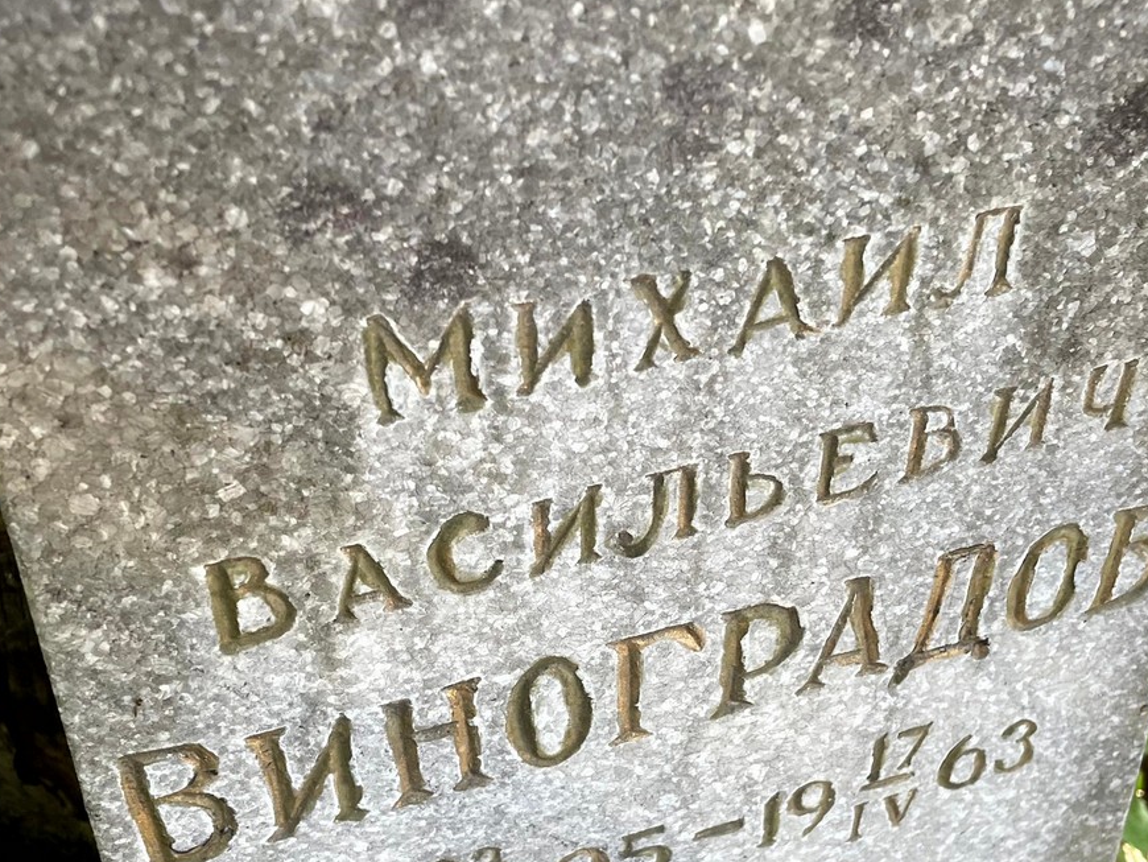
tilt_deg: -49.3
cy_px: 679
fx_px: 1426
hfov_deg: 43.8
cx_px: 634
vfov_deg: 32.8
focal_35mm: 43
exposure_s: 1/121
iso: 80
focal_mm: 4.2
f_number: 1.6
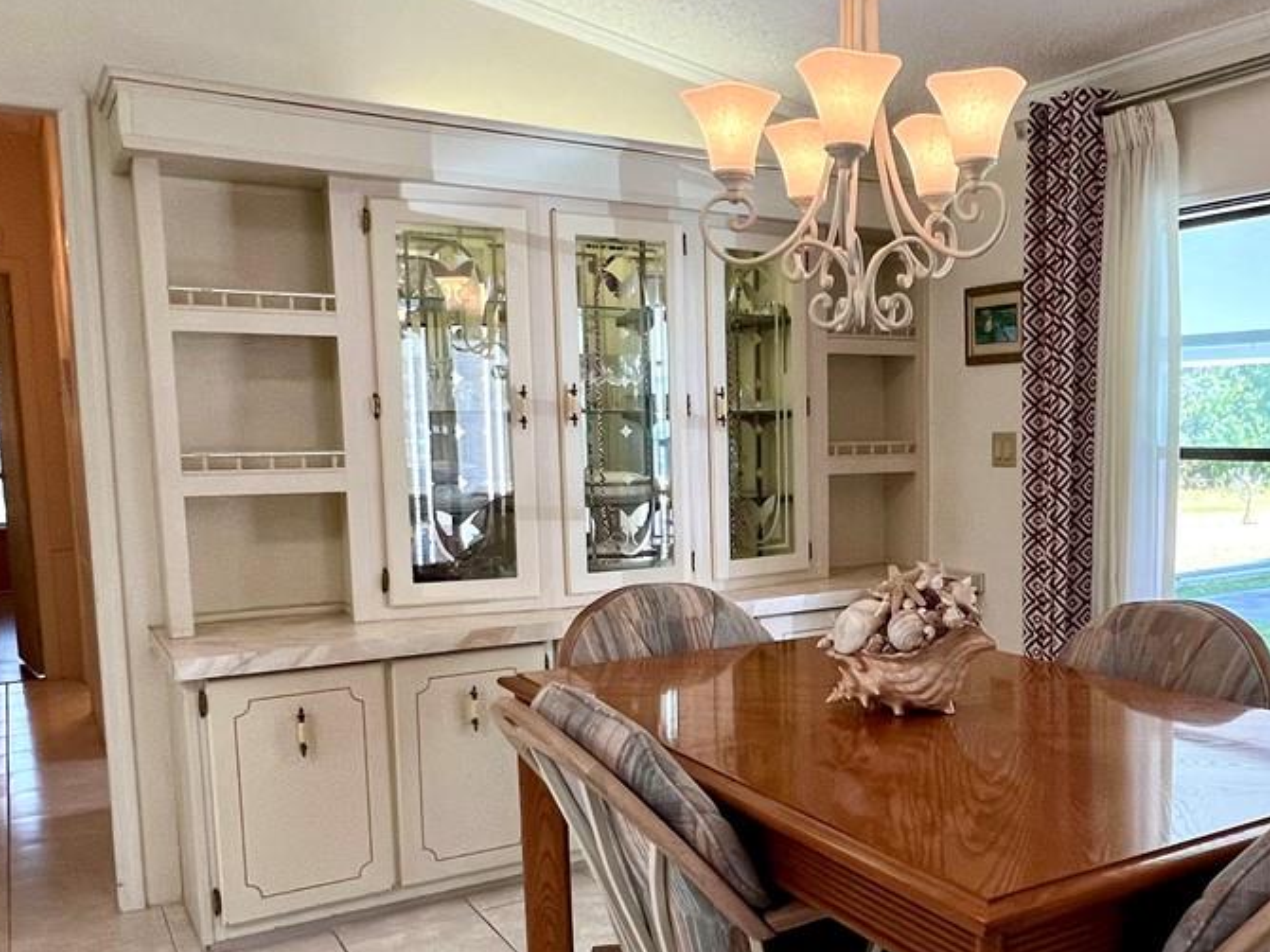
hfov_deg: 57.1
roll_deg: +1.1
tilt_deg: -7.8
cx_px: 850
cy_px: 573
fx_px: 1137
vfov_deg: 45.2
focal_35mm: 31
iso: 125
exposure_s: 1/120
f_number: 1.8
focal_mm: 1.57
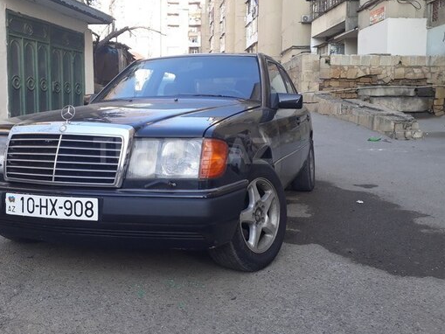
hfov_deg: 52.3
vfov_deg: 40.7
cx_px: 183
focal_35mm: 35
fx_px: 450
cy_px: 151
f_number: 1.9
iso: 40
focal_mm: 3.6
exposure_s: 1/248
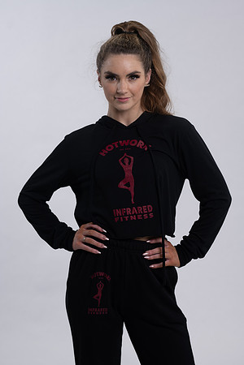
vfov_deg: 23.9
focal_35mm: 85
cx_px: 122
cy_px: 182
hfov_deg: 16.1
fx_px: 864
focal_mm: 85
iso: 125
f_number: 4
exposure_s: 1/125
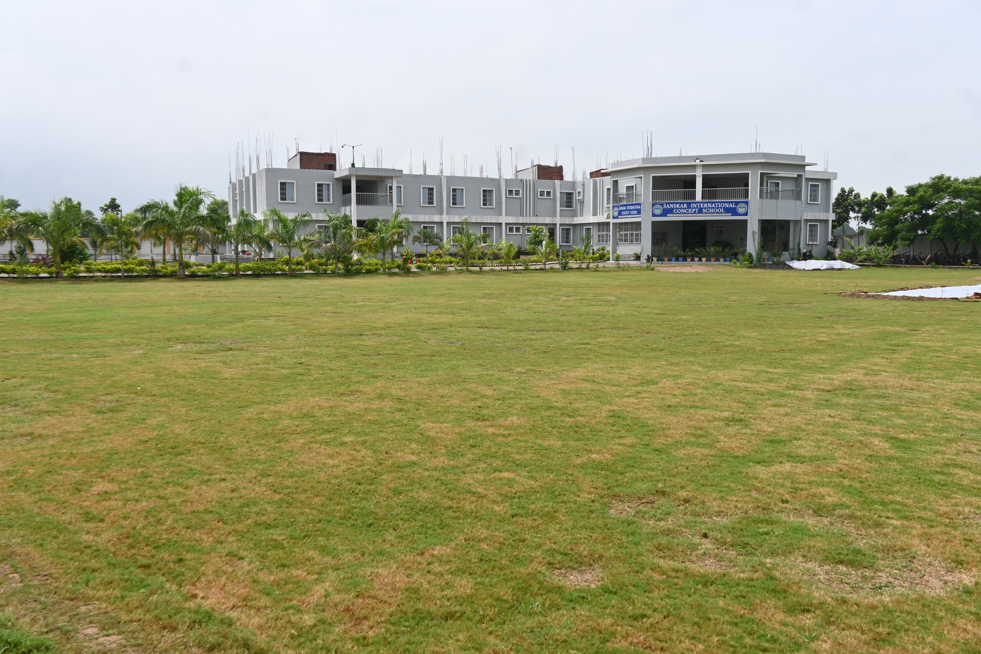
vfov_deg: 44.6
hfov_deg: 63.2
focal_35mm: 29
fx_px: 797
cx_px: 490
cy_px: 327
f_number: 7.1
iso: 100
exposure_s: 1/400
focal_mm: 19.5
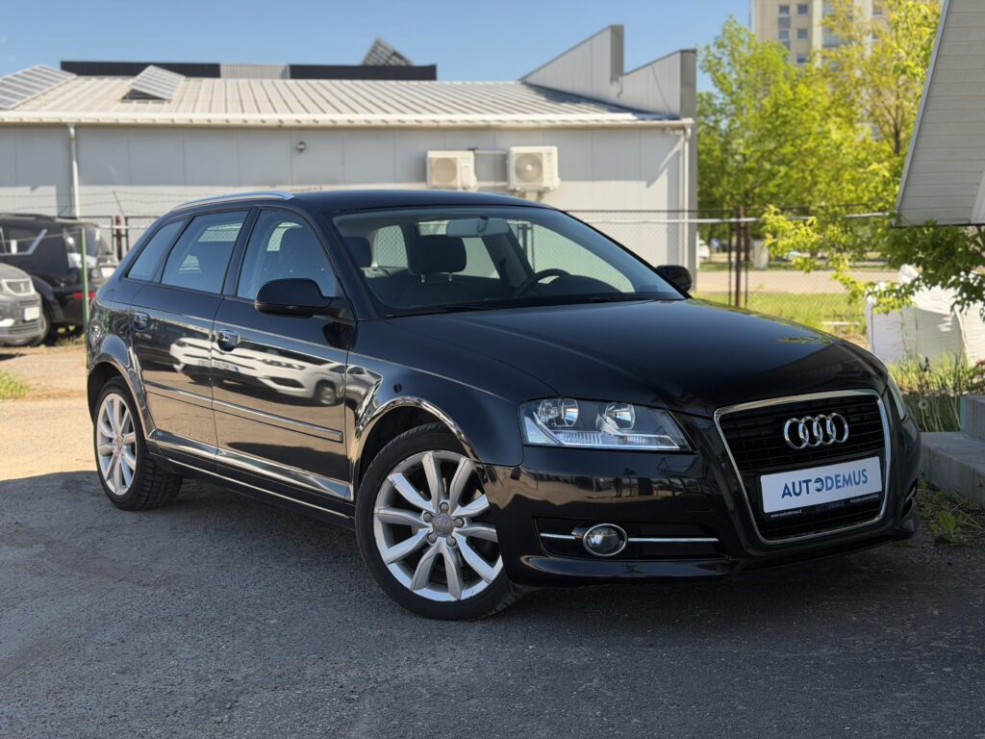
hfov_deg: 39.7
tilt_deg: -6.0
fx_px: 1366
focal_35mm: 48
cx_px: 492
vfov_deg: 30.3
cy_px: 370
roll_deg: +1.5
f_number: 1.78
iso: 64
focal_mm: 6.76
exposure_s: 1/557
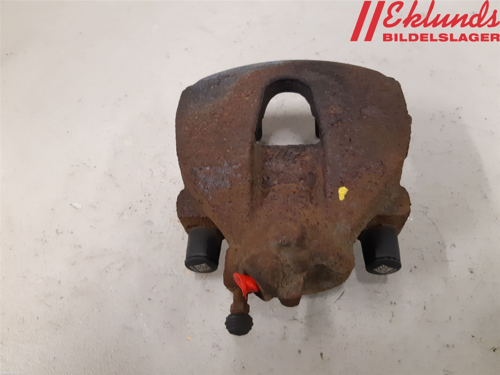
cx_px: 250
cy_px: 188
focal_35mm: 26
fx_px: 376
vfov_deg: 53.1
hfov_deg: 67.3
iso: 250
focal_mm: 3.93
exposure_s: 1/50
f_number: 1.7
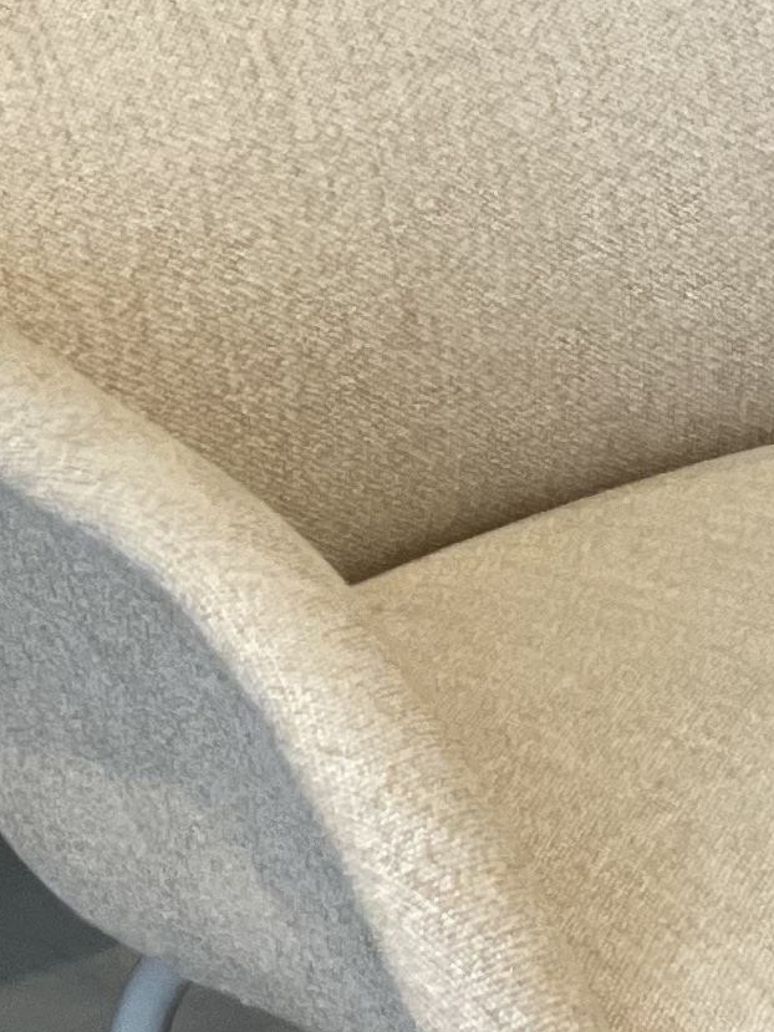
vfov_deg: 7.8
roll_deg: +1.8
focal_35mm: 253
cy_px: 232
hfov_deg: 5.8
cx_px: 927
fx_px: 7541
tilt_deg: -20.2
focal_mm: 6
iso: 160
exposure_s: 1/50
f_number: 2
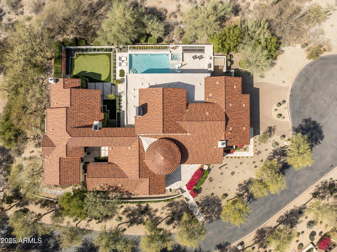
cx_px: 168
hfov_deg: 71.6
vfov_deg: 56.8
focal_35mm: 24
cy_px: 126
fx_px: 233
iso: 110
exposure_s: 1/1000
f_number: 2.8
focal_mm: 12.3
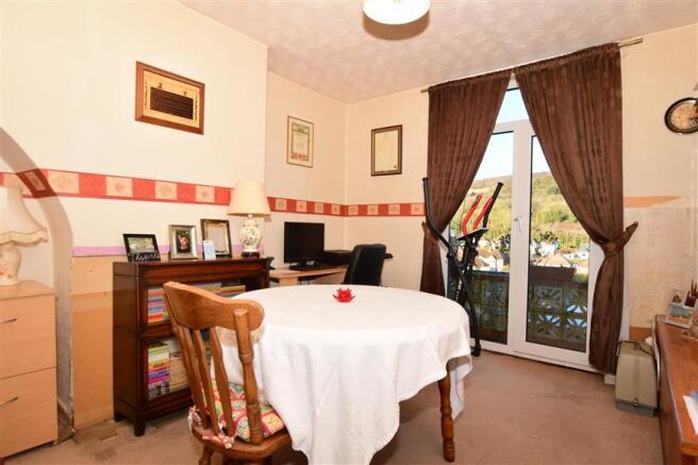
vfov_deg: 63.2
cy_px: 232
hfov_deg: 85.4
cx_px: 349
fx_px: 378
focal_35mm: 20
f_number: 9
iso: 400
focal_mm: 13
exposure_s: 1/200
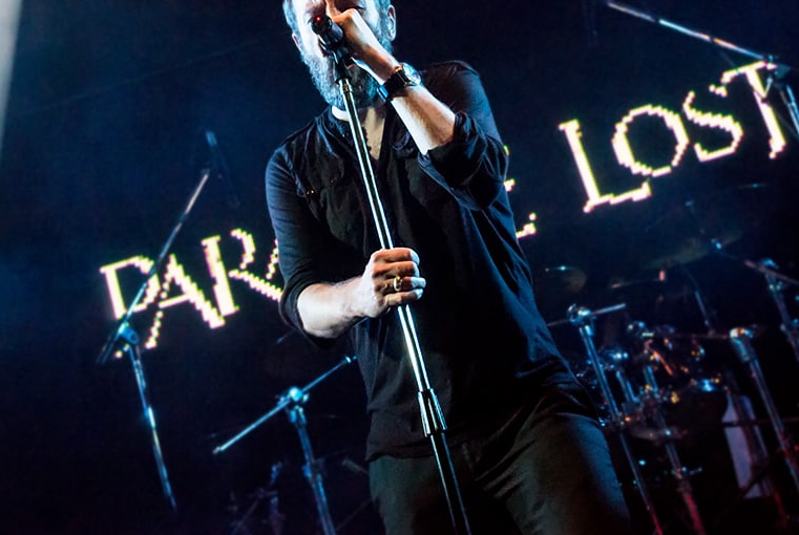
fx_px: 1178
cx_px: 303
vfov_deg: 25.6
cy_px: 221
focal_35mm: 53
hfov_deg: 37.3
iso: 800
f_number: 4.5
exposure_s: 1/80
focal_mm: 28
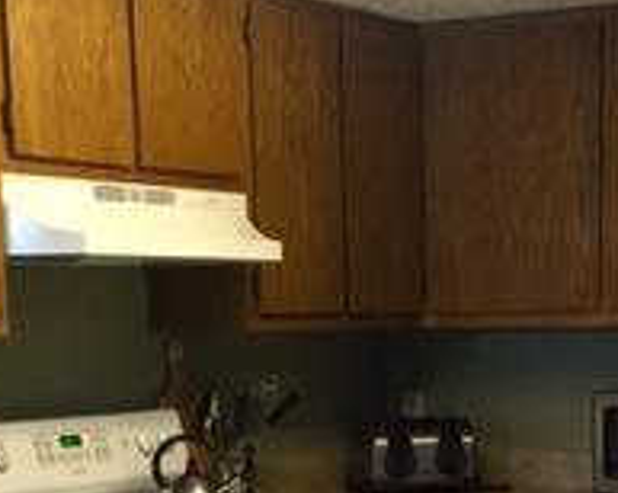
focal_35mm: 94
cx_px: 464
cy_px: 602
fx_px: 1718
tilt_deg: -10.9
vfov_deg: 15.7
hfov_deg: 20.2
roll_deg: +1.1
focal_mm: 4.15
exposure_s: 1/30
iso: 100
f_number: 2.2
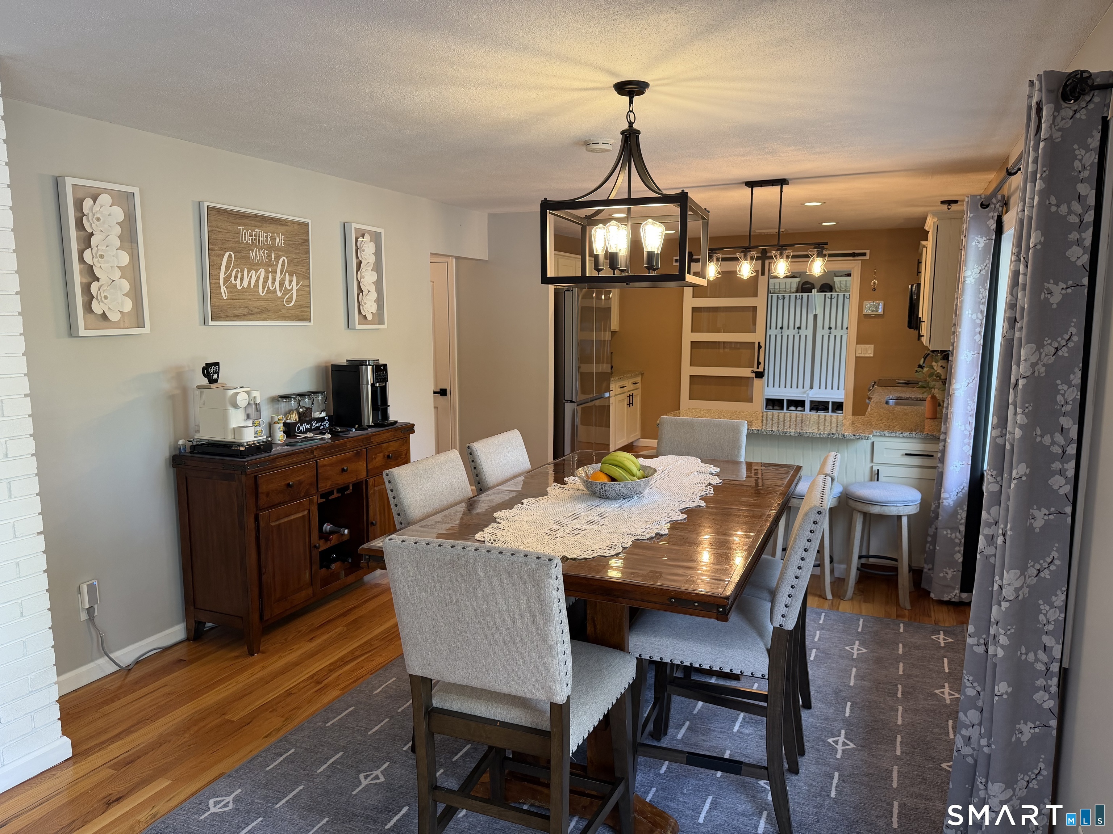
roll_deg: +0.3
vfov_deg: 56.8
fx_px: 772
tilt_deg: -8.6
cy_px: 417
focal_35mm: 24
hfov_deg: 71.6
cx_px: 556
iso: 160
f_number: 1.78
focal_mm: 6.76
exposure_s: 1/120
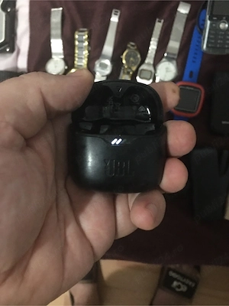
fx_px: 256
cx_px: 114
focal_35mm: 29
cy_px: 153
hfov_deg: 48.2
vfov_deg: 61.7
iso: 200
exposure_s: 1/4
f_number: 2.2
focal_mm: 4.15
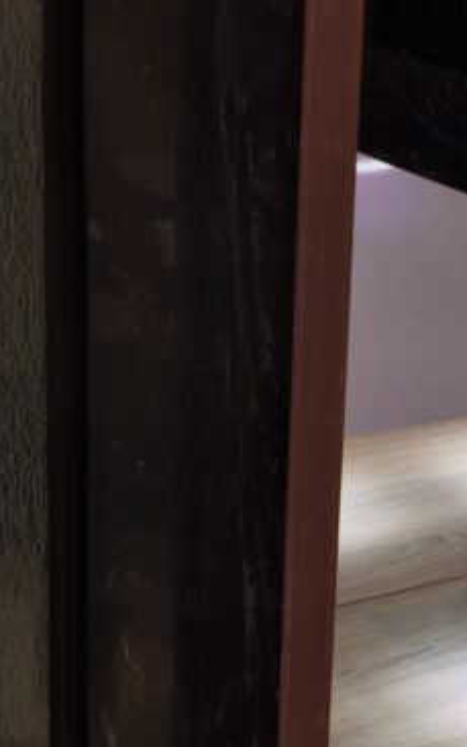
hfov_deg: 14.3
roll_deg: -6.9
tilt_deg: -20.7
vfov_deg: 24.0
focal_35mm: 86
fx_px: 1750
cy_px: 506
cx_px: 667
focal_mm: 4.15
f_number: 2.2
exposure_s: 1/60
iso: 40
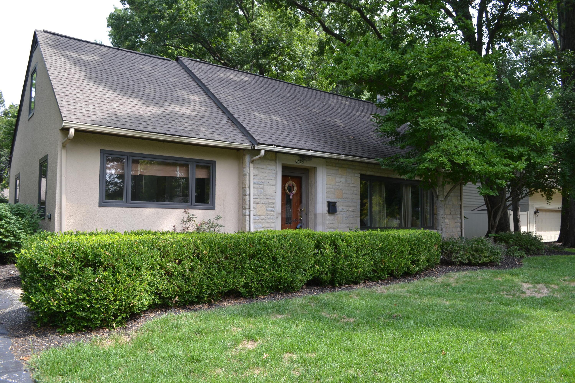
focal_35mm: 27
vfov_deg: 47.9
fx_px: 431
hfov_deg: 67.4
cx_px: 288
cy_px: 192
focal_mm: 18
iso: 140
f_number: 5.6
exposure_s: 1/125
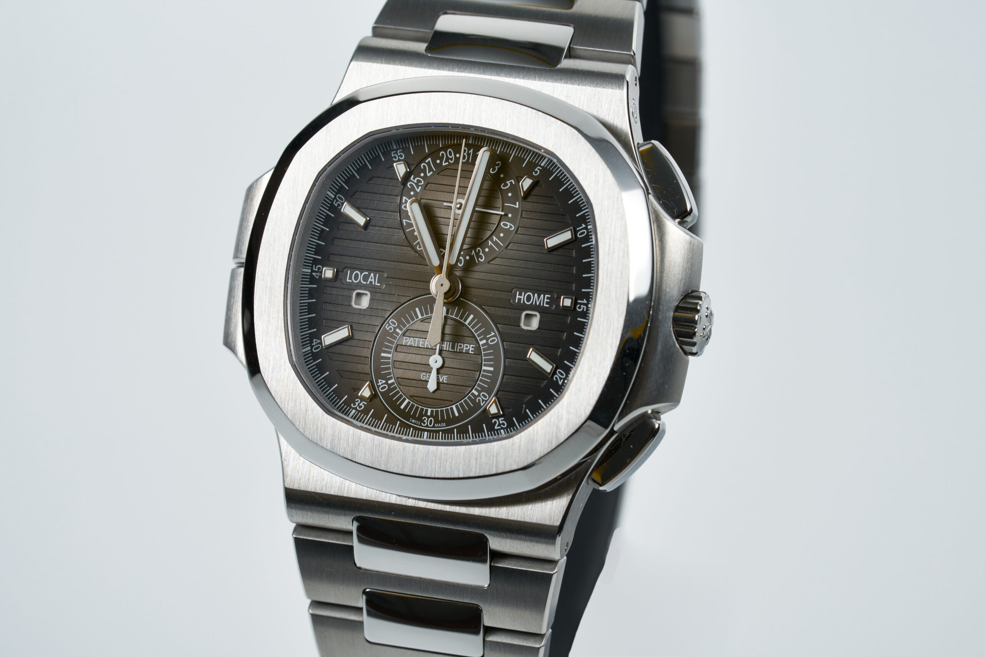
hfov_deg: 22.6
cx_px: 492
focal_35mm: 90
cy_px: 328
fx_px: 2462
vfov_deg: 15.2
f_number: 11
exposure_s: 1/60
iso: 500
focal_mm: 90
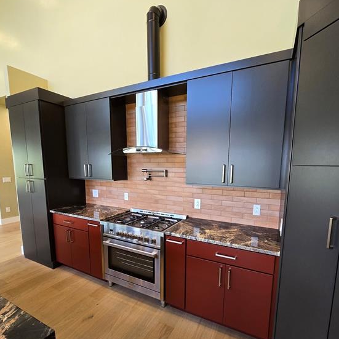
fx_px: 177
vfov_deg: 87.1
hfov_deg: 87.4
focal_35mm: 16
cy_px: 189
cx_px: 172
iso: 160
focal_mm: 2.2
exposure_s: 1/60
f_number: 2.2
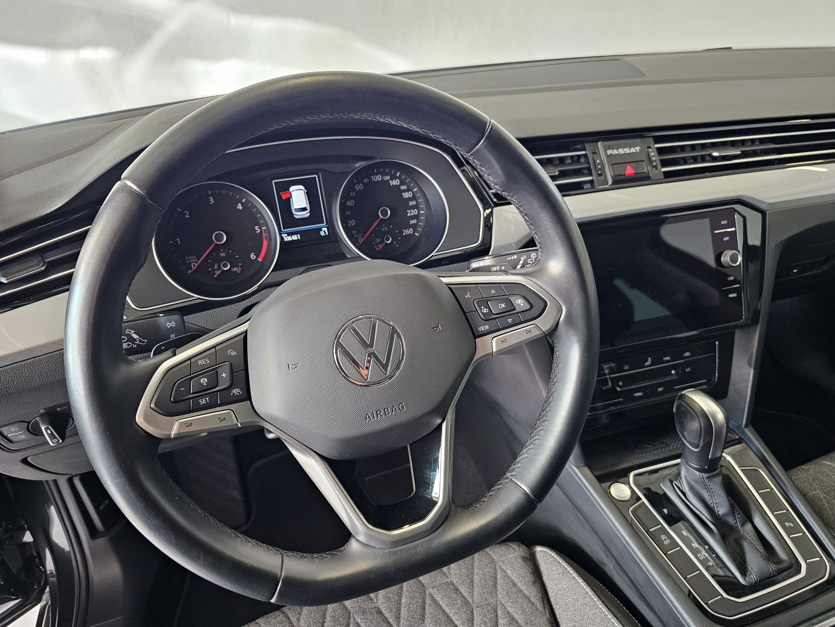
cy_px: 314
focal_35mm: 23
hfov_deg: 73.9
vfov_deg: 58.9
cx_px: 418
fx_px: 555
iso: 640
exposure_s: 1/40
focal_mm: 6.3
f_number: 1.7
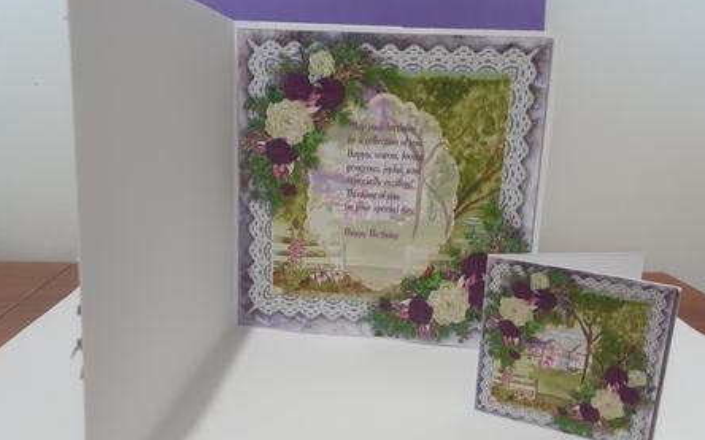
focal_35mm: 29
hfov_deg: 64.7
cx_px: 351
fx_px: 557
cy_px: 226
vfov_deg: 43.1
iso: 200
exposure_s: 1/50
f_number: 1.9
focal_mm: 3.6
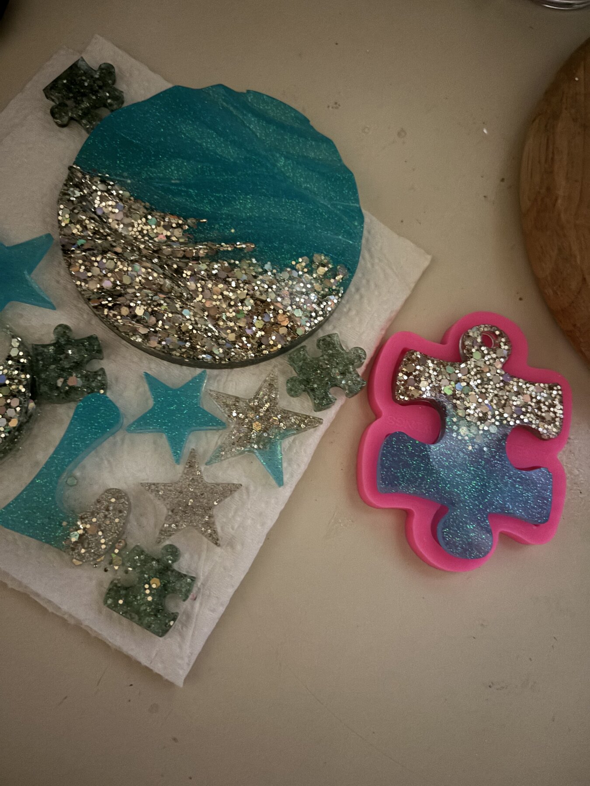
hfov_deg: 53.1
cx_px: 295
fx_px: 591
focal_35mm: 26
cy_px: 393
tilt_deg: -74.8
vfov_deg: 67.3
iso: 1250
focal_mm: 5.96
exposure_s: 1/9
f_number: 1.6
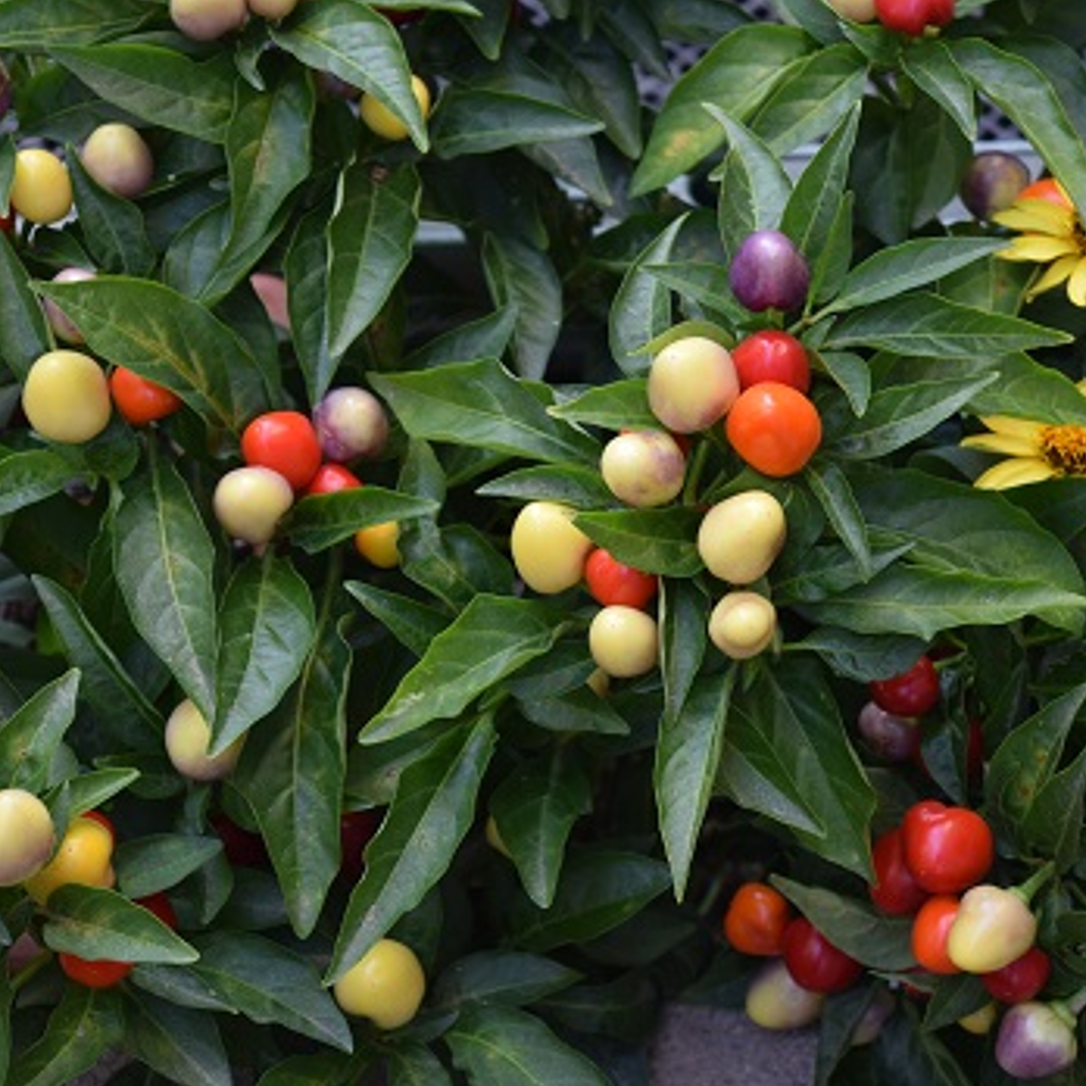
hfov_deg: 14.4
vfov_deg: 14.4
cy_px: 531
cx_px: 634
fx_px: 4285
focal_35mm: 121
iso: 400
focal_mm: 55
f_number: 5.6
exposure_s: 1/60
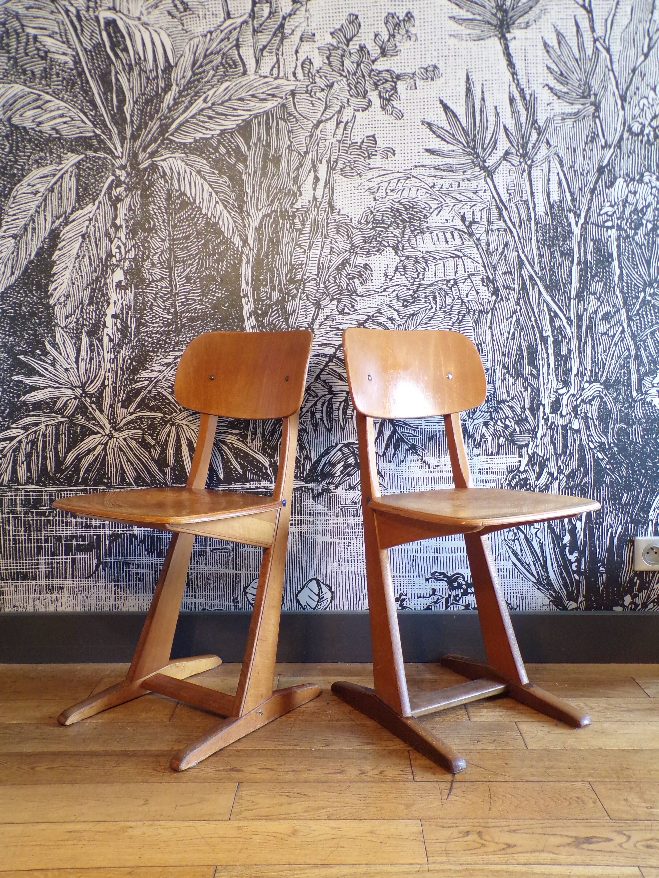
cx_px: 330
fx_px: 812
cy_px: 439
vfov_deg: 56.8
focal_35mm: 32
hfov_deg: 44.2
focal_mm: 5.8
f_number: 3.2
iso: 301
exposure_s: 1/17
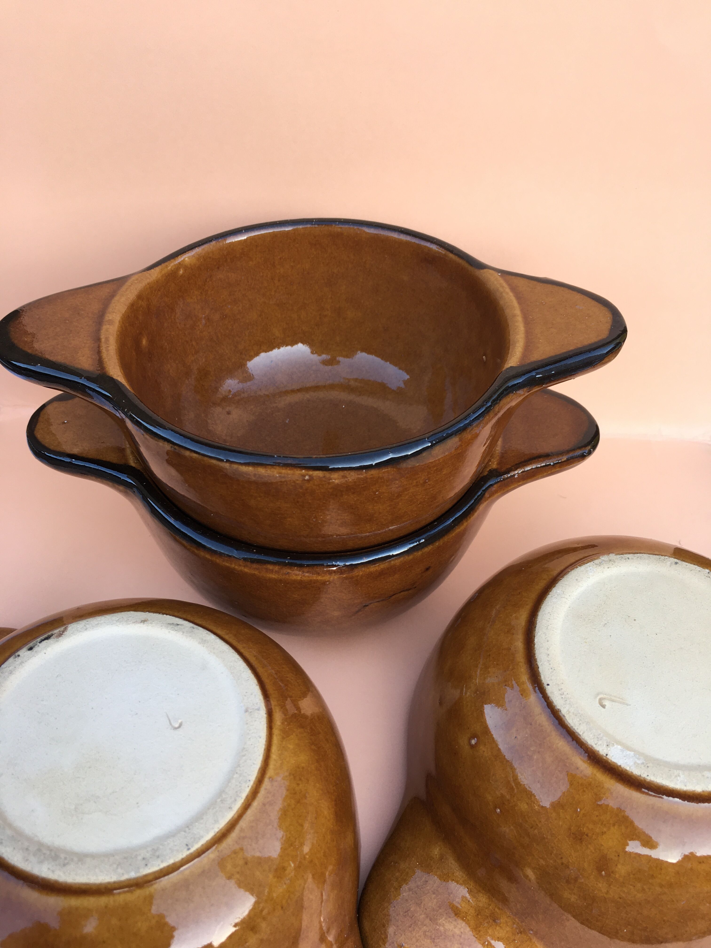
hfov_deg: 48.2
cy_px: 474
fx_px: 794
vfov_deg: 61.7
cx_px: 356
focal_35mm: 29
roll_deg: -5.5
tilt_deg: -43.5
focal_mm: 4.15
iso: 25
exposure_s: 1/50
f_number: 2.2
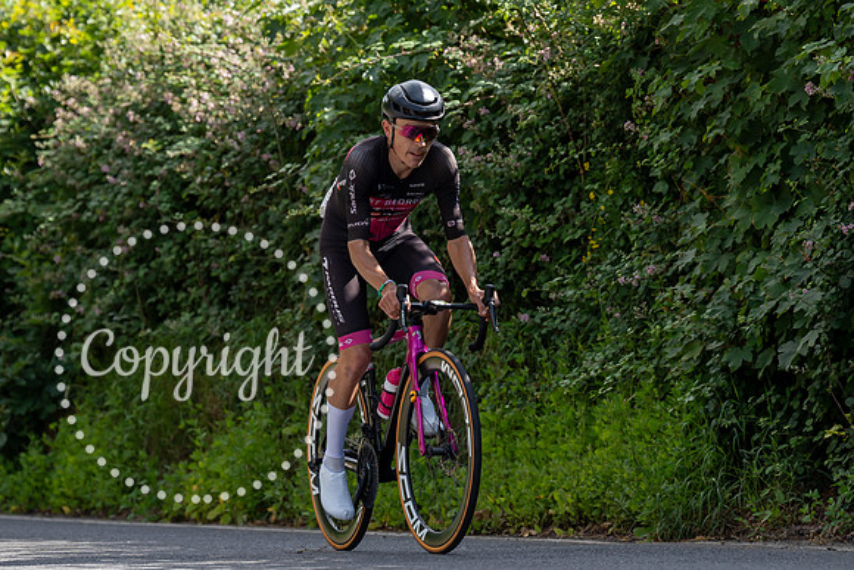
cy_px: 148
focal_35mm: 243
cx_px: 407
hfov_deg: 8.5
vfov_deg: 5.7
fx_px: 5759
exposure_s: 1/1000
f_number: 3.5
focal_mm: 153
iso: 100
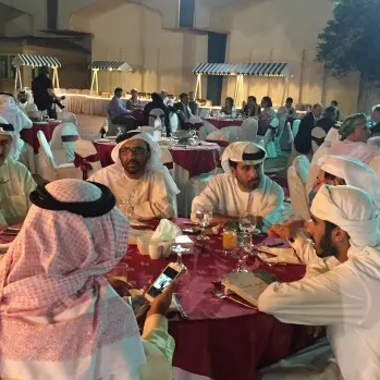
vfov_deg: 36.0
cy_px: 205
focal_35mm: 47
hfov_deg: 36.1
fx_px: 584
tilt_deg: -11.8
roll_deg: -3.2
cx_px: 187
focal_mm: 4.15
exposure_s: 1/17
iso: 320
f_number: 2.2
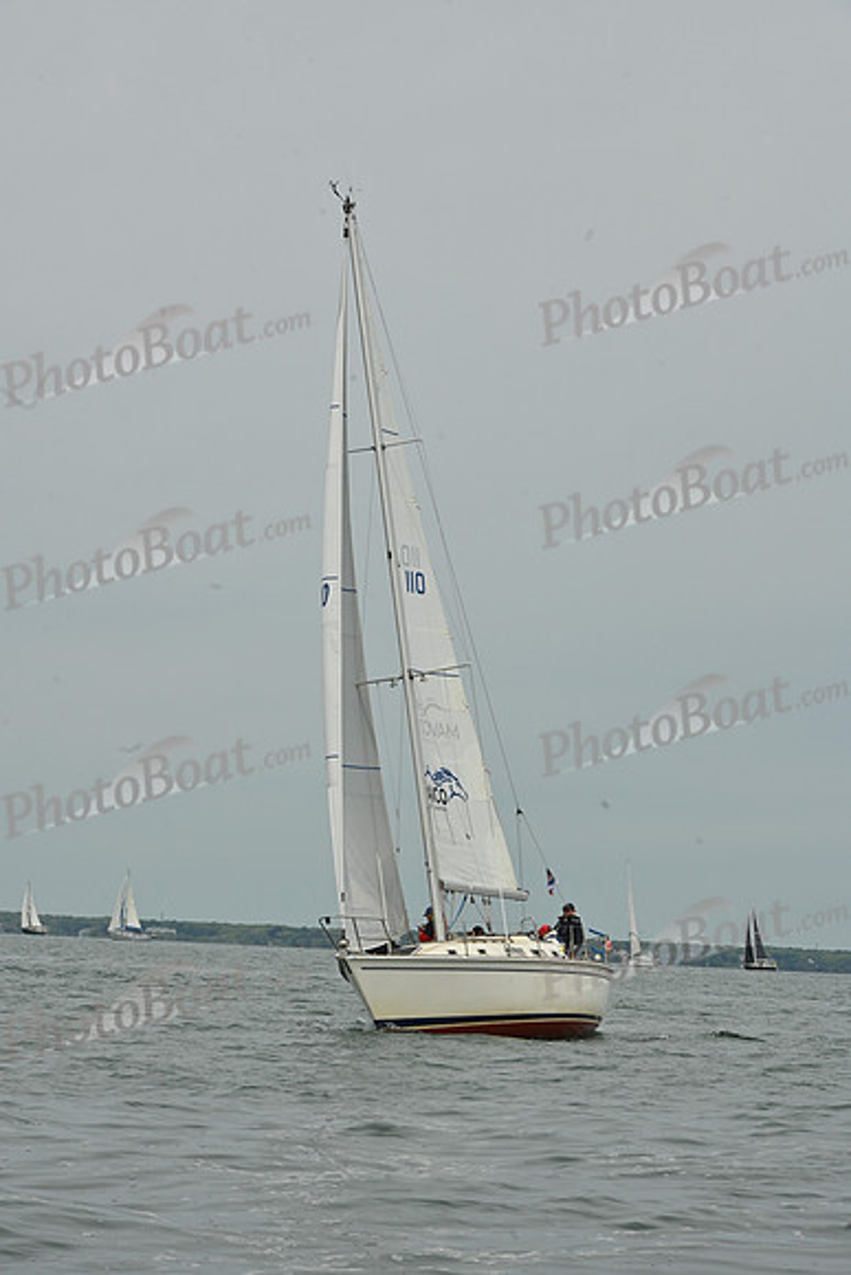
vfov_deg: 15.2
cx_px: 426
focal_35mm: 135
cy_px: 638
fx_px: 4784
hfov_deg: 10.2
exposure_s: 1/800
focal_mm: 135
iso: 320
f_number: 14
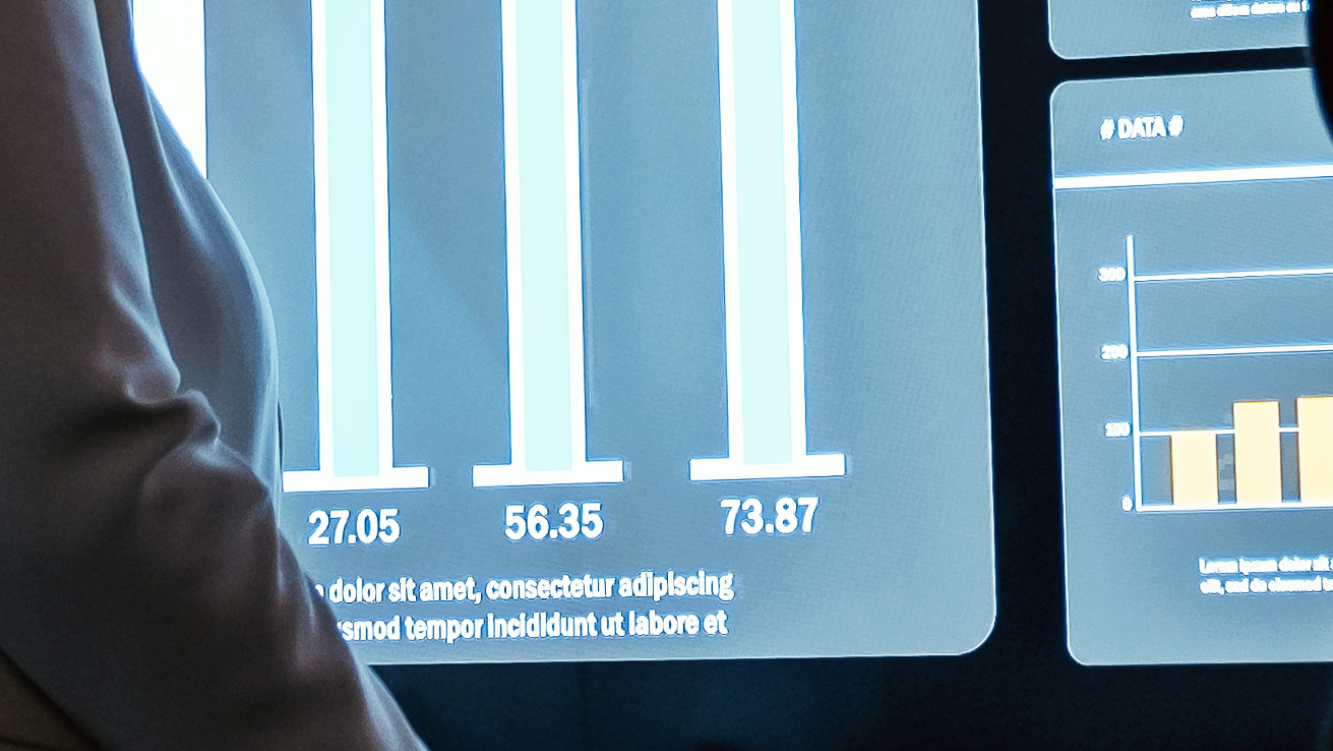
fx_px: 5727
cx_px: 399
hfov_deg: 13.2
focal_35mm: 162
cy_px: -11
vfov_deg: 7.5
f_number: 1.8
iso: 640
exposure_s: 1/60
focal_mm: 22.3
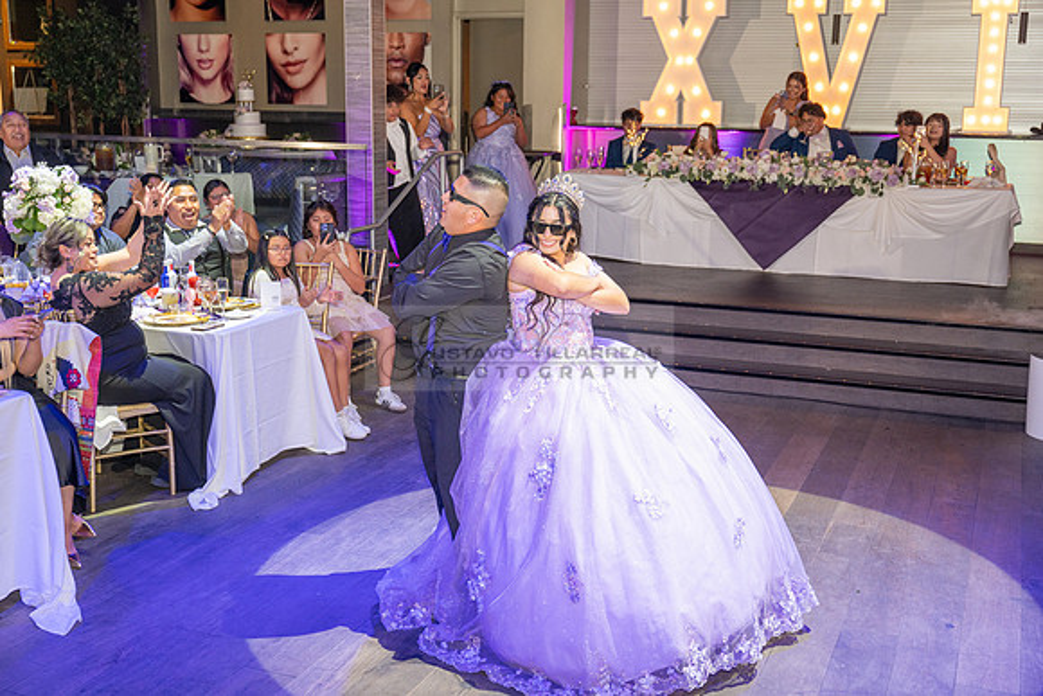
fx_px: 1188
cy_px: 348
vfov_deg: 32.6
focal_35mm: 41
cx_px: 522
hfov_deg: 47.4
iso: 1000
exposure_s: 1/125
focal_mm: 41
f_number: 3.5
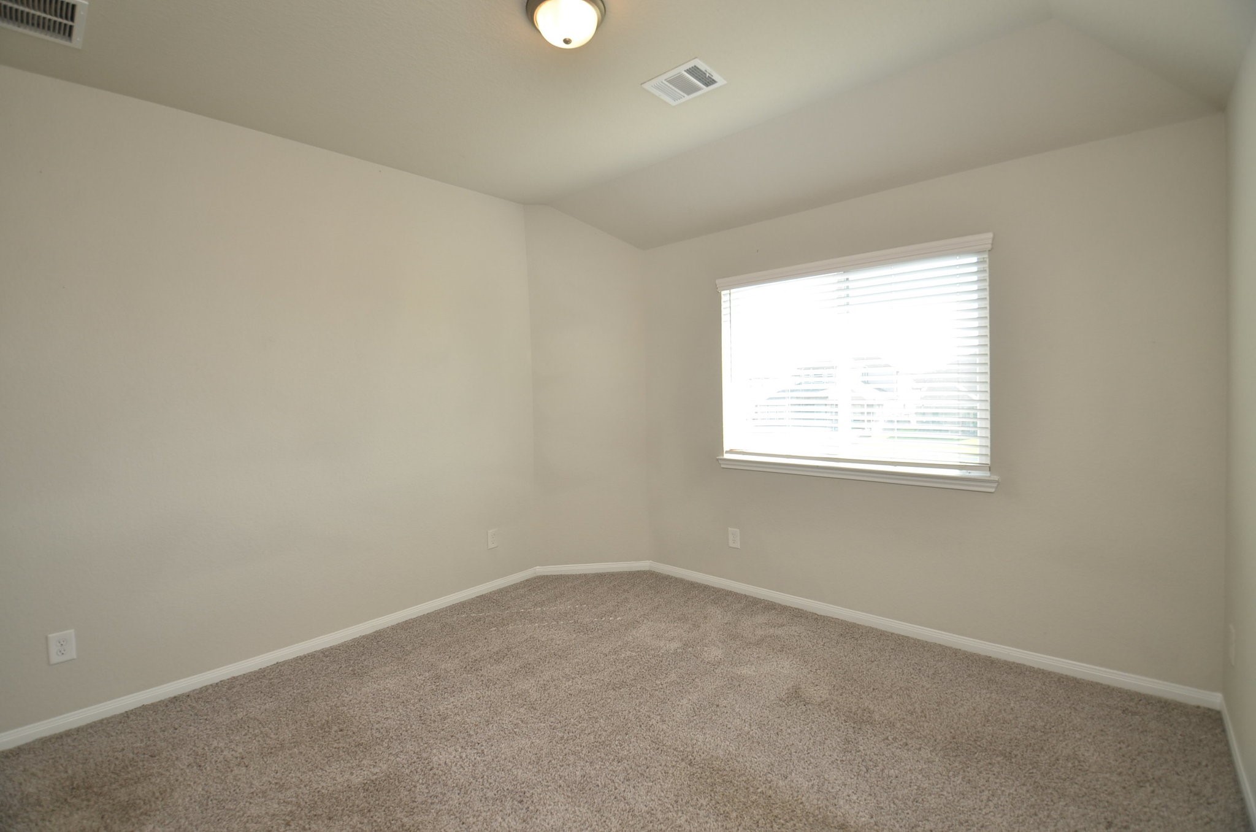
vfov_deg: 77.1
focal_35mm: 15
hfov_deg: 100.5
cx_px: 628
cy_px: 416
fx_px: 522
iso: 200
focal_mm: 10
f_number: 5
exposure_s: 1/100
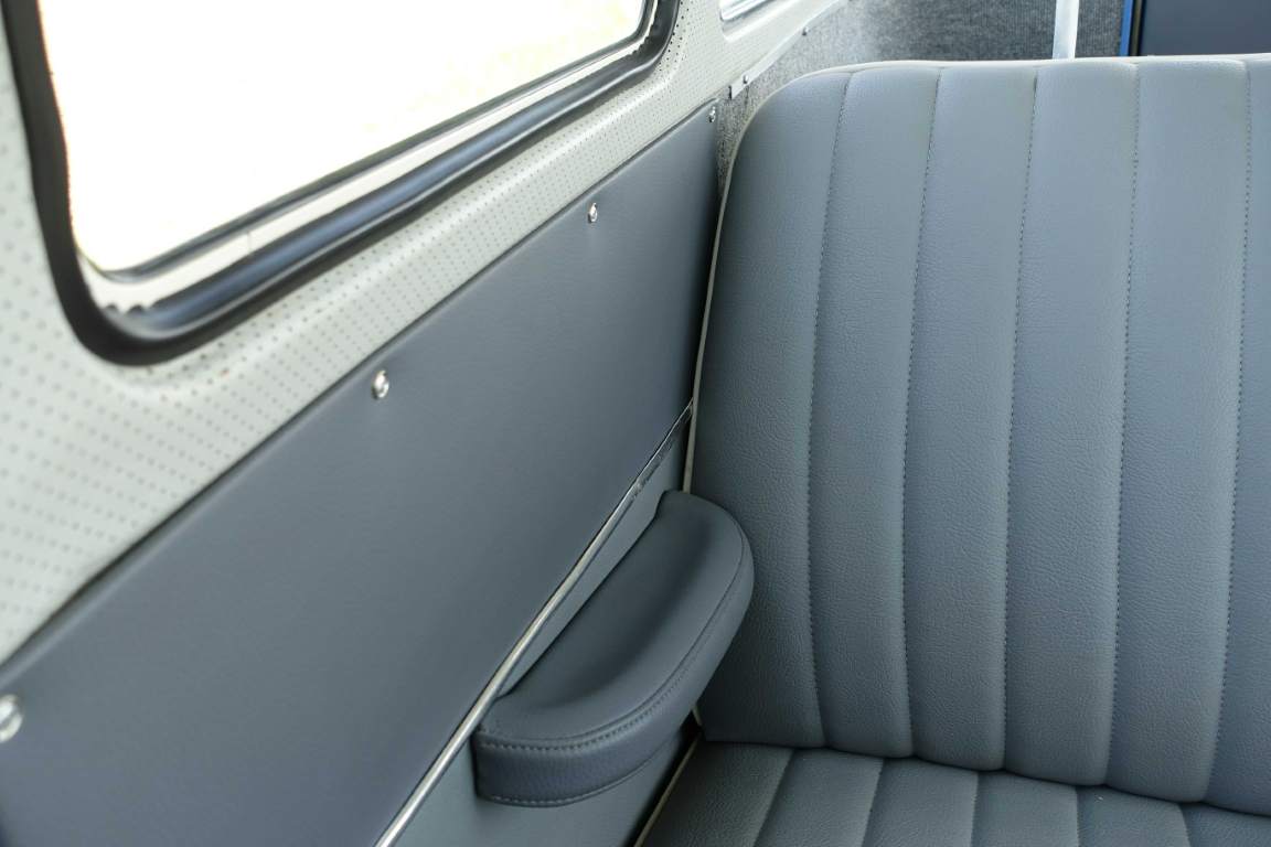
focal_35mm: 32
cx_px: 636
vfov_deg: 41.1
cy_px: 424
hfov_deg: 58.7
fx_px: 1130
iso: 125
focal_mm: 11.81
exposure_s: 1/80
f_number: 3.5
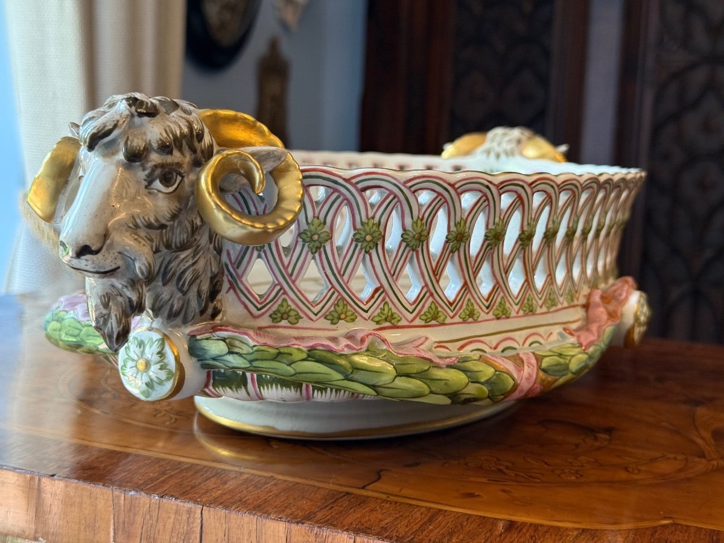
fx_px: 1004
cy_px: 272
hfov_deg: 39.7
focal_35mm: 48
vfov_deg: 30.3
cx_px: 362
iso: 200
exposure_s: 1/60
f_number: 1.78
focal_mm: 6.76
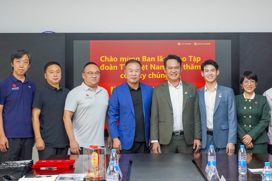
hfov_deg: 23.8
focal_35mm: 85
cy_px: 76
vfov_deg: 16.1
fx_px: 642
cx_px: 177
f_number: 5
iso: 1250
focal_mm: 40
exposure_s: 1/160
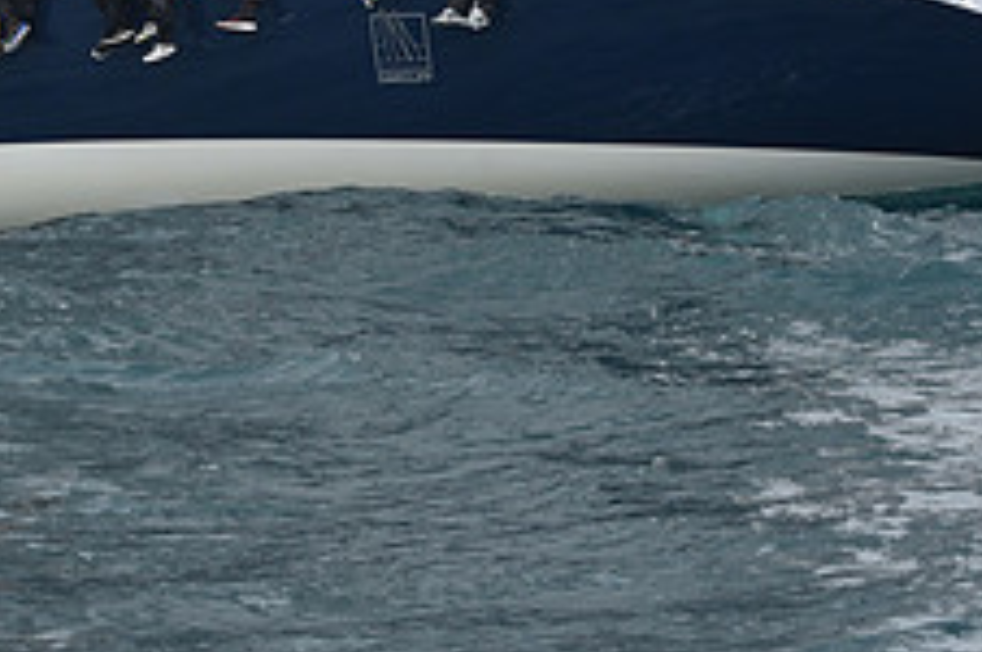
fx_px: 4903
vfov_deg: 7.6
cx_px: 74
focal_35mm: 180
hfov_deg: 11.4
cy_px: -54
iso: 250
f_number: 9
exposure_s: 1/800
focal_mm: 70
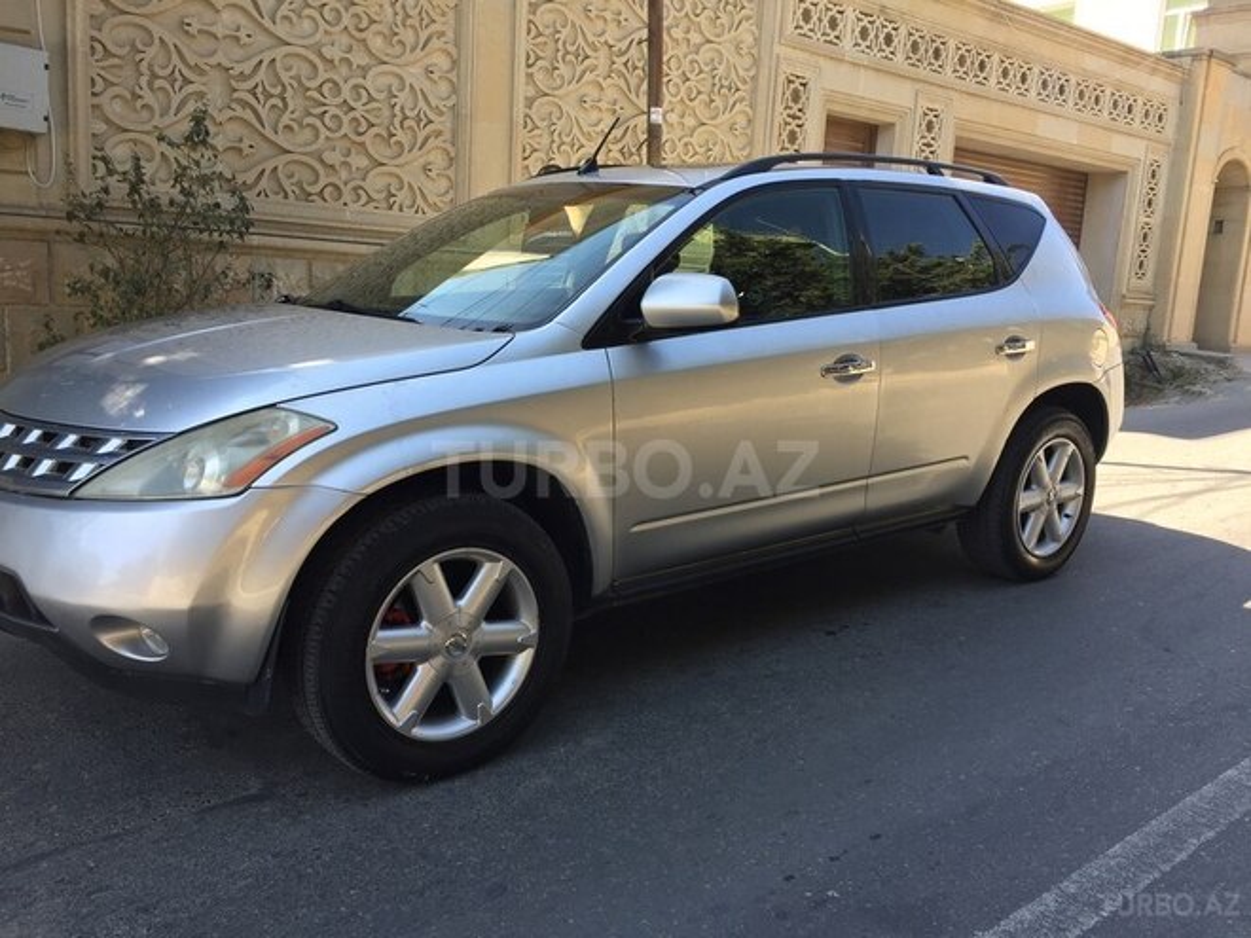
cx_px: 626
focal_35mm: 29
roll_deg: -4.3
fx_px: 1048
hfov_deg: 61.7
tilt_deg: -9.9
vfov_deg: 48.2
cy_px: 469
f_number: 2.2
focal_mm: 4.15
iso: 32
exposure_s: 1/247
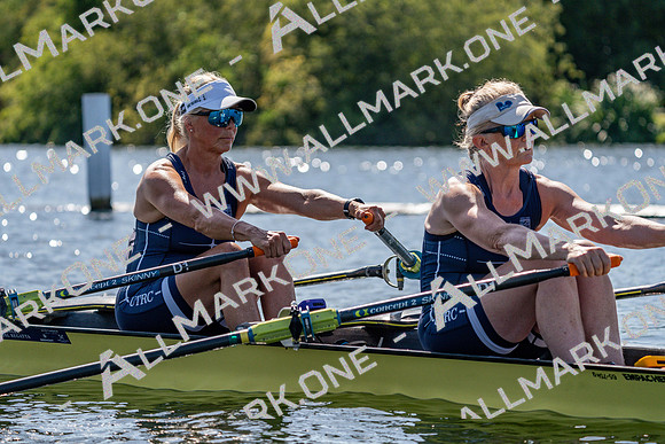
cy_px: 222
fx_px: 3695
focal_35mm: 200
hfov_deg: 10.3
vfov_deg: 6.9
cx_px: 332
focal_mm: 200
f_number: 5.6
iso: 320
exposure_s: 1/2000
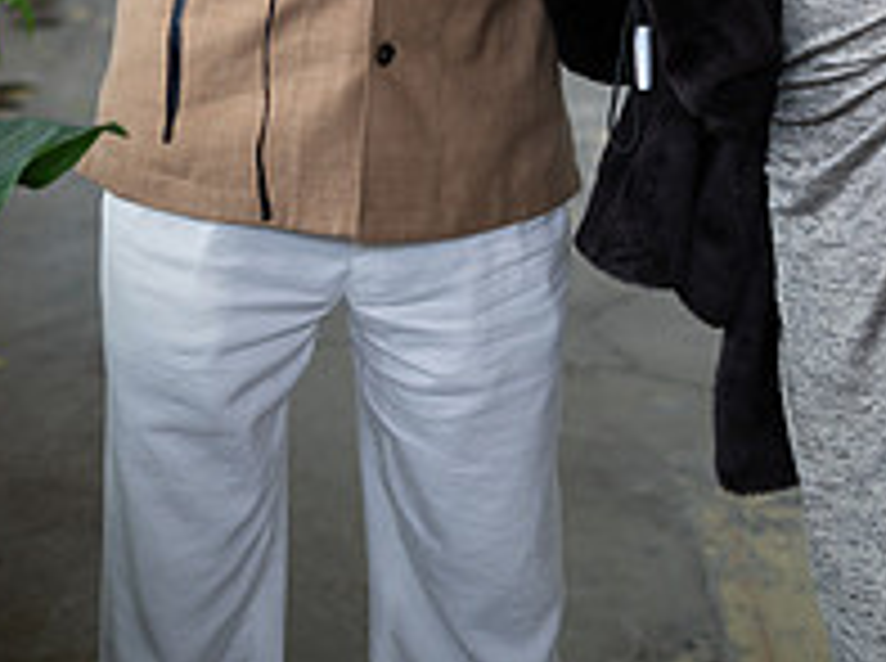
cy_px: -338
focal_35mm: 110
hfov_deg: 17.9
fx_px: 2810
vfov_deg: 12.7
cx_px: 612
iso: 400
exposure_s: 1/100
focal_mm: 50
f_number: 2.8
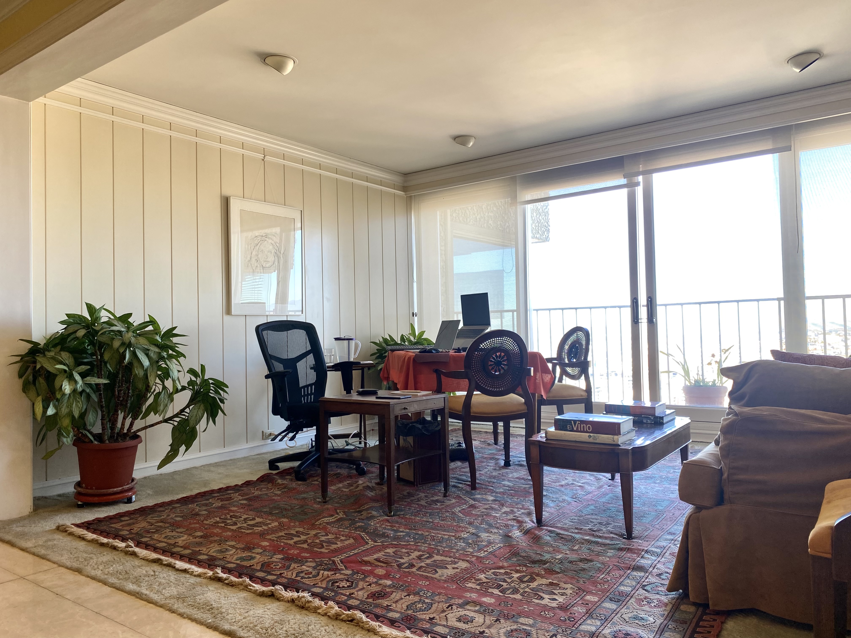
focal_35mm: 26
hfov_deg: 67.3
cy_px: 319
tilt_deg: +0.8
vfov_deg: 53.1
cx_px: 426
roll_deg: +0.8
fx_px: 639
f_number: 1.8
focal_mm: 4.25
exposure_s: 1/120
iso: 40
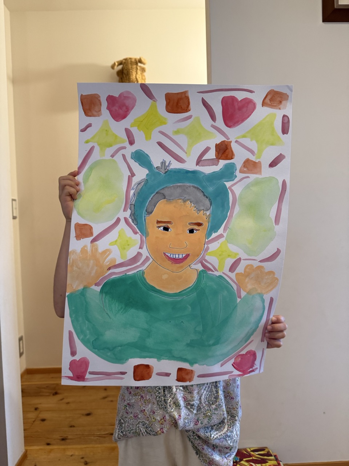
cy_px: 233
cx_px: 174
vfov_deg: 71.6
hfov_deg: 56.8
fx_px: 323
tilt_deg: -2.6
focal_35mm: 24
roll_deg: +2.0
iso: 200
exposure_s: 1/50
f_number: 1.78
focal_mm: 6.76
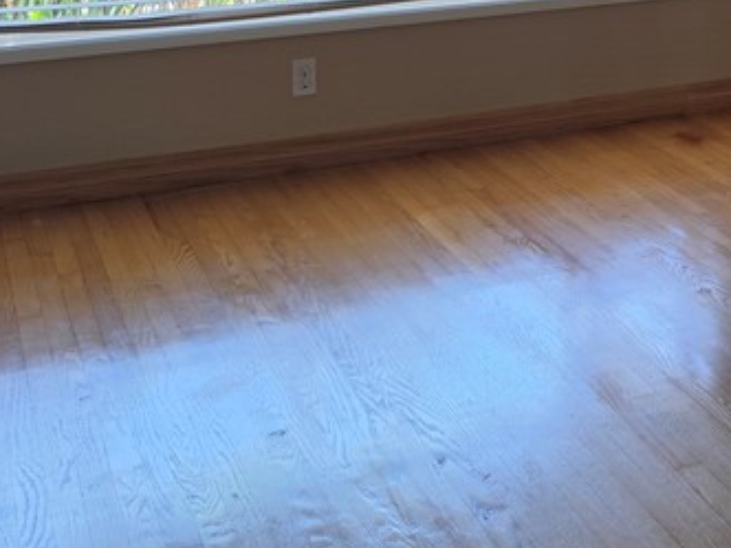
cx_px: 868
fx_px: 1499
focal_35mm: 71
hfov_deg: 24.9
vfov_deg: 19.0
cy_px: -185
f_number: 1.7
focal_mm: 6.25
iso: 50
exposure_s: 1/180
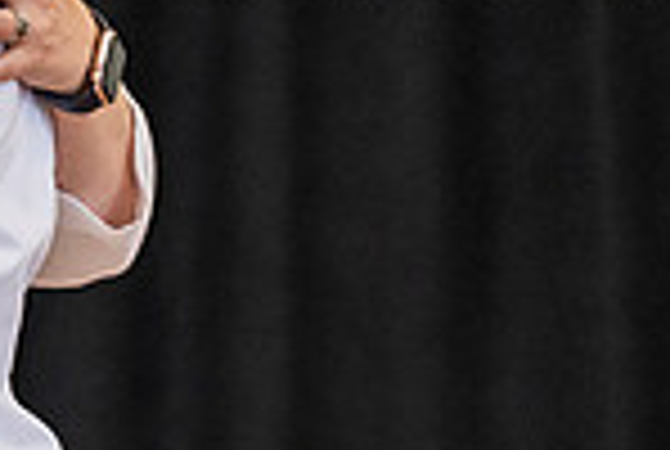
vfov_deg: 2.6
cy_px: 52
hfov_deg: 3.9
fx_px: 9790
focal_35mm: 525
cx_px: -378
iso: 1600
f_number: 3.5
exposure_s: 1/200
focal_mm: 135
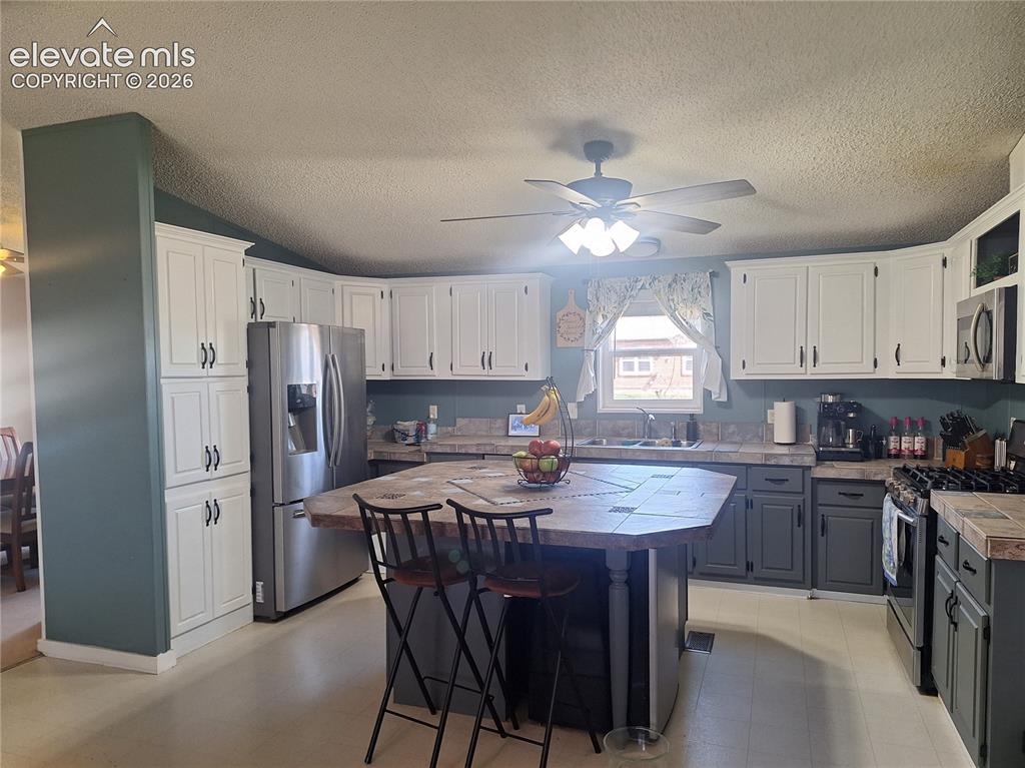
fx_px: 681
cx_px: 512
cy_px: 384
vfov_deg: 58.8
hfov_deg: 74.0
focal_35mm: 23
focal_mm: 5.54
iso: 64
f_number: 1.8
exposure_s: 1/40
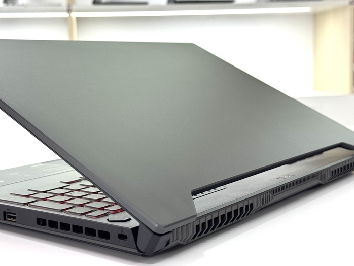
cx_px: 163
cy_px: 117
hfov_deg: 34.9
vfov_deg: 26.6
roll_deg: +2.4
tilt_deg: -4.8
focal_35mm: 55
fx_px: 563
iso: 64
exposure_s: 1/121
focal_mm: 6.76
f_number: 1.78
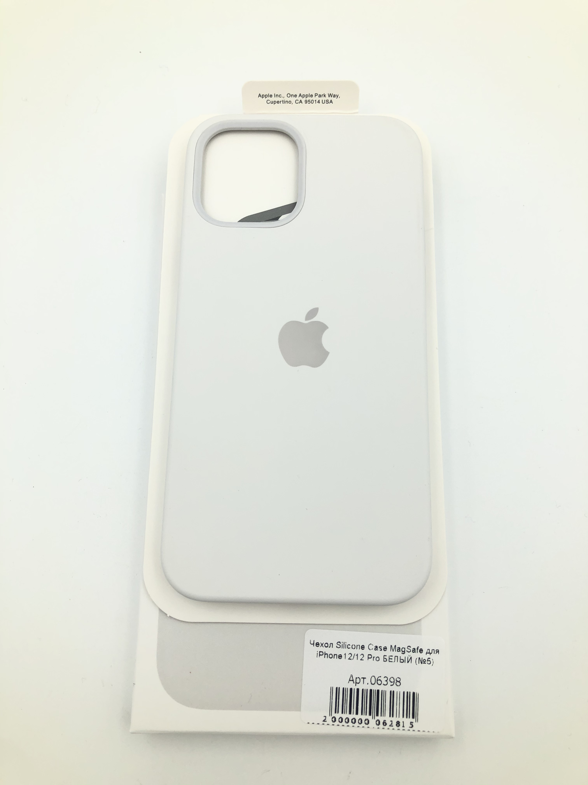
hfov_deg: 49.7
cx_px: 294
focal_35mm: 28
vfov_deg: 63.4
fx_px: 634
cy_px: 392
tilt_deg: -78.3
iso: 20
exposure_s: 1/813
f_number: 1.8
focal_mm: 3.99
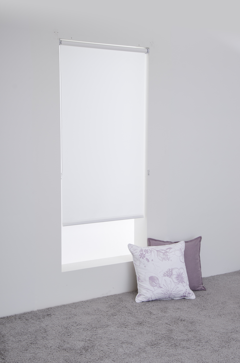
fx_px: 512
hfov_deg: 26.4
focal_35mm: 51
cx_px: 120
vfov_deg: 39.0
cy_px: 182
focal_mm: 34
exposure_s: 1/200
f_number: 8
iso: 160
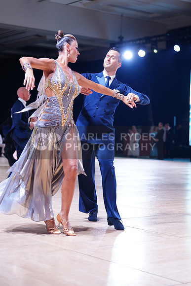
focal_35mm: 70
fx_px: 557
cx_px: 96
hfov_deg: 19.5
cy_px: 143
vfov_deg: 28.8
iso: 1250
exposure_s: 1/500
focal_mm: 70
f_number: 2.8
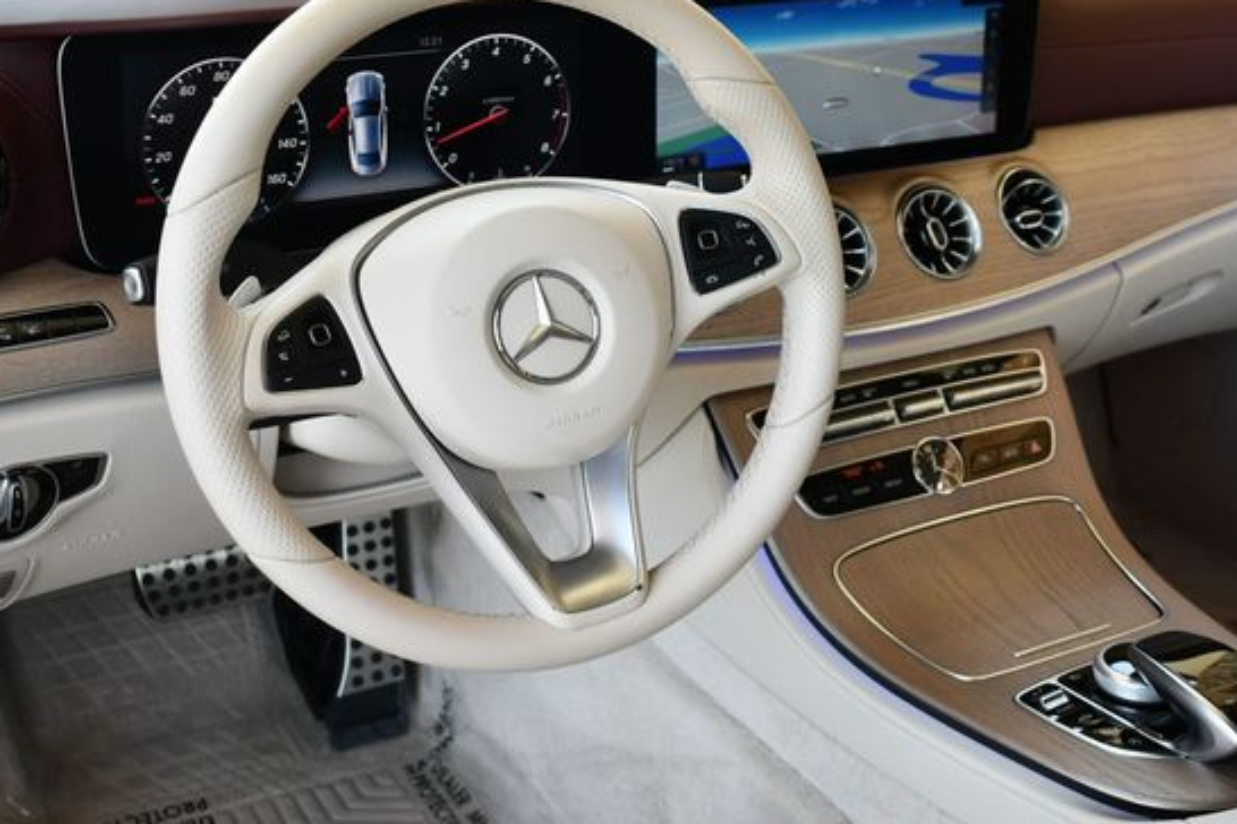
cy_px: 367
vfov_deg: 25.0
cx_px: 677
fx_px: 1855
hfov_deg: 36.8
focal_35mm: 54
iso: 400
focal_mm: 23
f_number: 3.8
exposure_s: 1/250
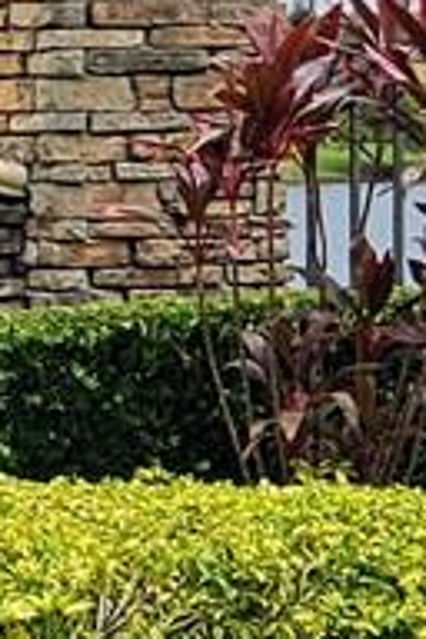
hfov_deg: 6.5
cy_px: 176
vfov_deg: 10.3
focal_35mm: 199
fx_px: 3532
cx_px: -619
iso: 25
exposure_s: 1/2752
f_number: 1.8
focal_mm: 5.4
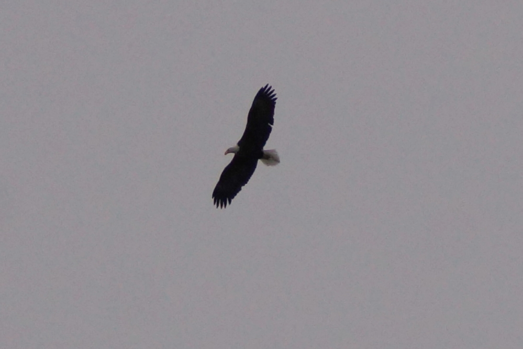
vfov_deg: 3.7
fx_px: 5447
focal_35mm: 375
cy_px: 174
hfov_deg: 5.5
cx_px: 262
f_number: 6.3
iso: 400
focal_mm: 250
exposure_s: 1/400
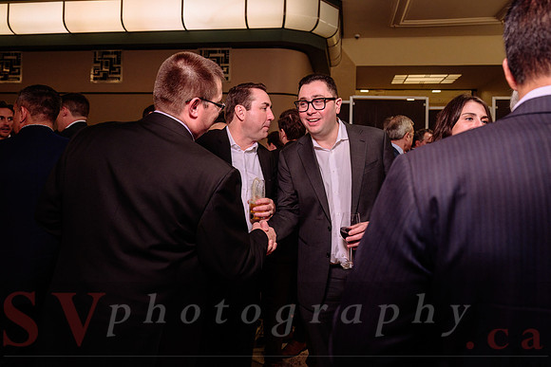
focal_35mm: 29
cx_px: 276
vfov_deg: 44.8
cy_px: 152
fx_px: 444
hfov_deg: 63.6
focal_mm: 24
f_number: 4
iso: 800
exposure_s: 1/100
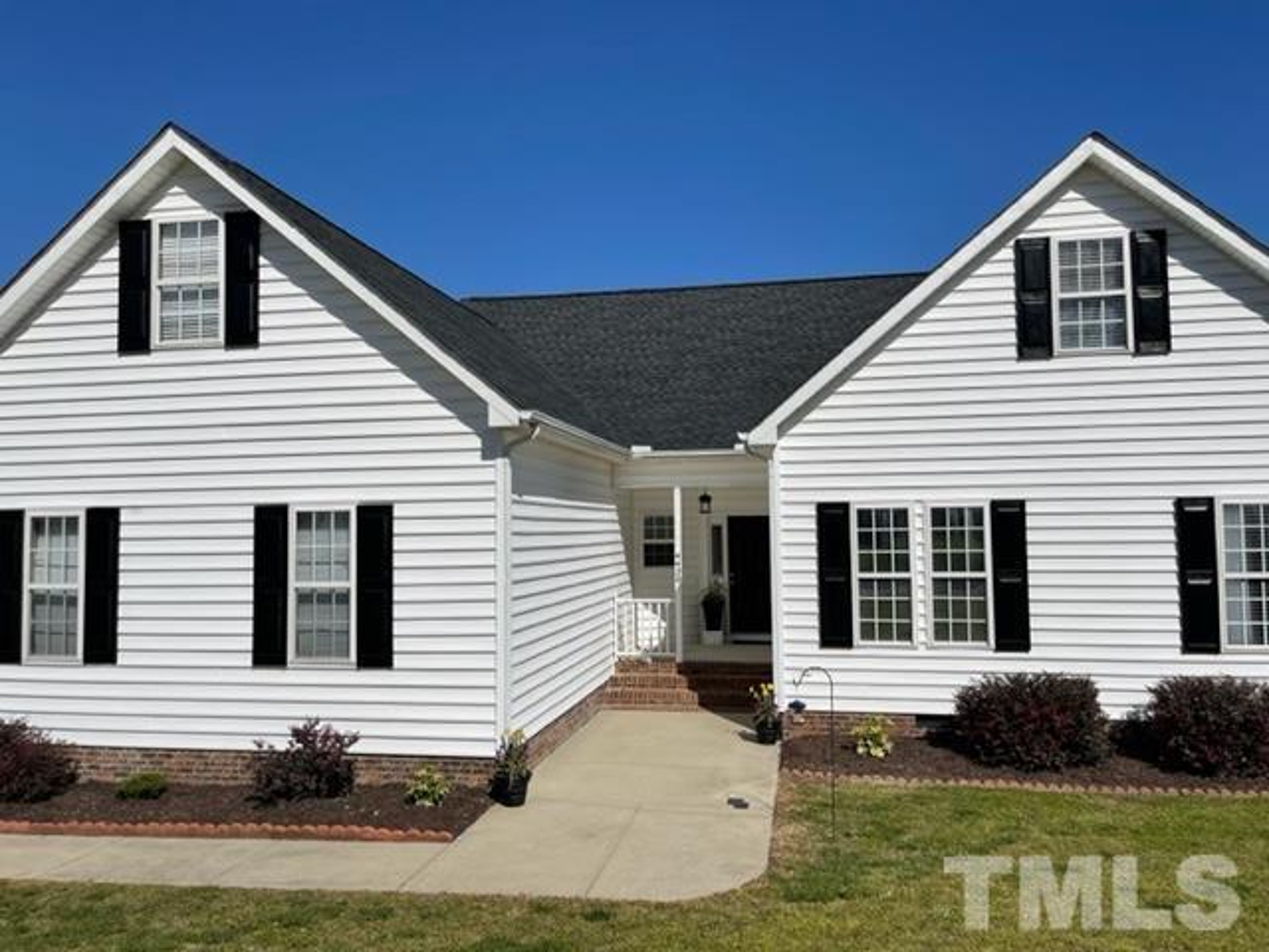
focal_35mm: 26
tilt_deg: +2.8
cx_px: 634
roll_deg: +0.8
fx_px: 953
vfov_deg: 53.1
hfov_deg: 67.3
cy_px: 476
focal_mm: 5.1
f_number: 1.6
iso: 32
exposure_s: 1/12048
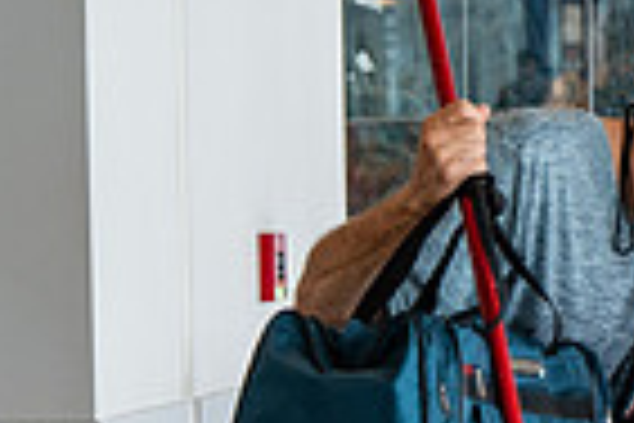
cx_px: 742
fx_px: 6533
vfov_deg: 3.7
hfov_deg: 5.5
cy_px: 774
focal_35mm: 371
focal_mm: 90
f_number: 6.3
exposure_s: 1/80
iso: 450
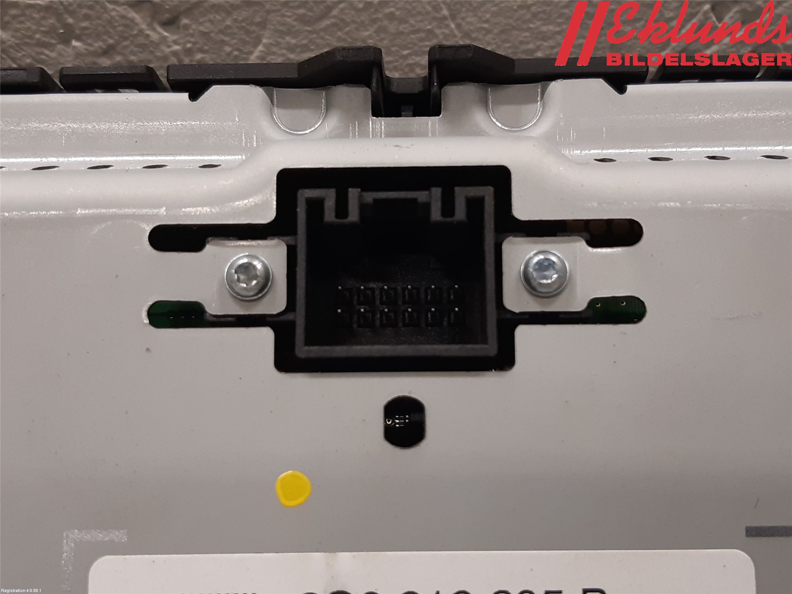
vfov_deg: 53.1
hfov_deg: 67.3
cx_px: 396
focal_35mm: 26
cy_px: 297
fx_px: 595
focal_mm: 3.93
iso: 125
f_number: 1.7
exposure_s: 1/50
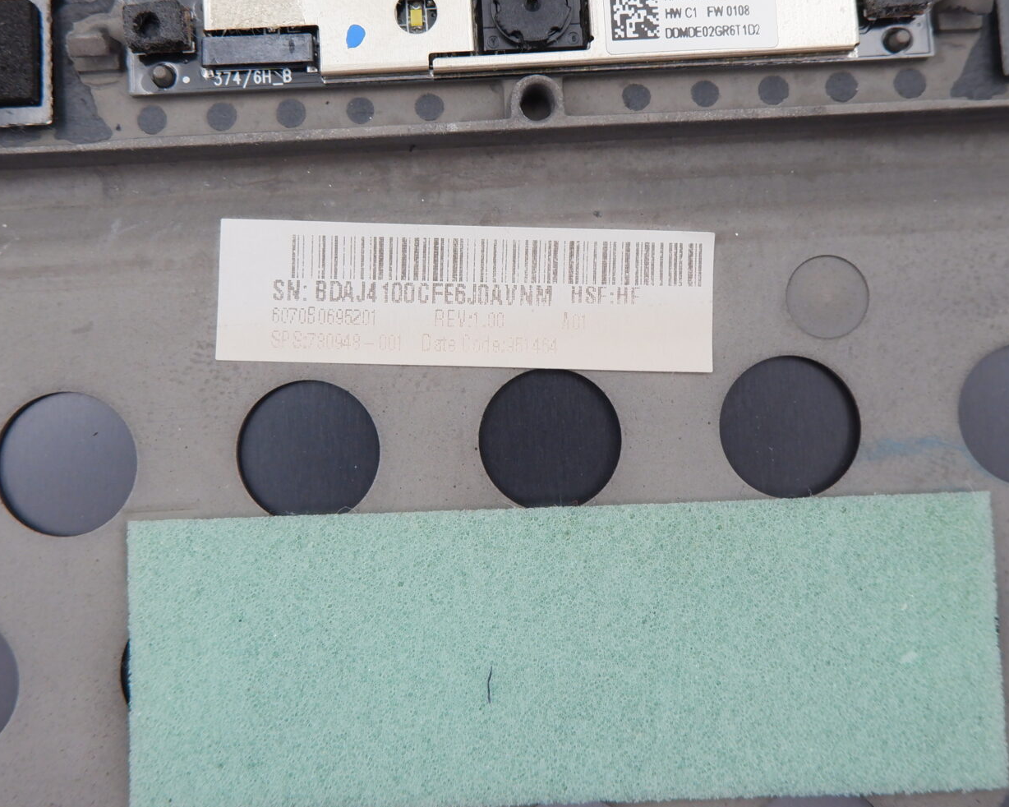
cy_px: 291
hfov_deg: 41.1
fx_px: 1344
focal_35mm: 45
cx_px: 466
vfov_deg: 33.2
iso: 800
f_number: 5.6
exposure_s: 1/210
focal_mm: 15.2
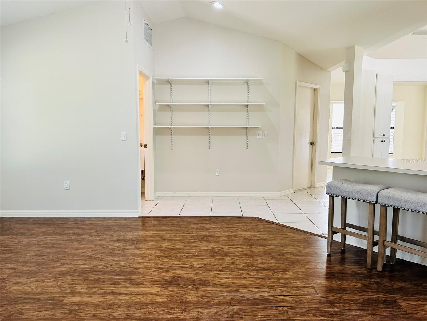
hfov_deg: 67.3
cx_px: 214
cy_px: 160
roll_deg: +0.0
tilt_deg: -5.3
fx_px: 321
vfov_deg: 53.1
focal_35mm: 26
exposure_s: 1/120
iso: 125
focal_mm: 5.7
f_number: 1.5
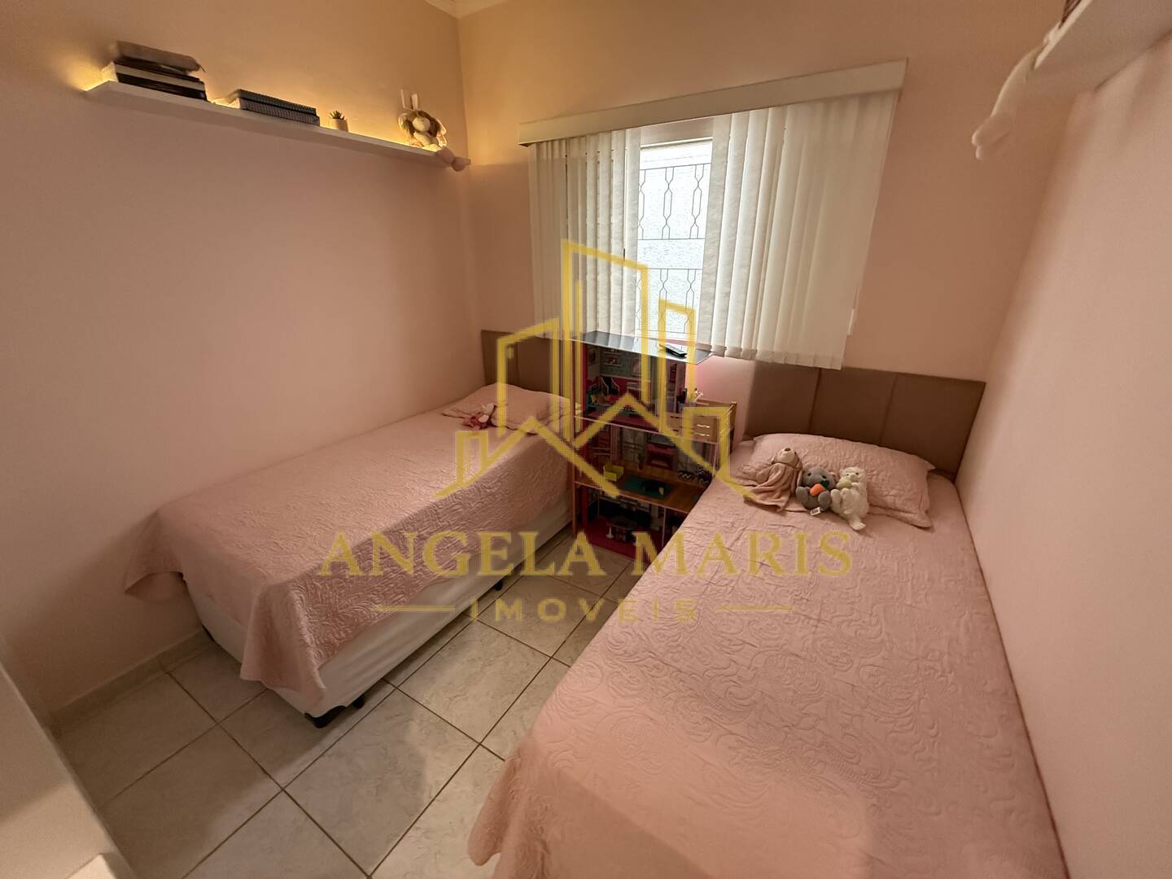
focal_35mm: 14
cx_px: 586
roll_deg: +2.9
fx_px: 474
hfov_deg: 102.1
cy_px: 440
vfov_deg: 85.7
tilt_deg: -19.5
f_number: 2.2
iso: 640
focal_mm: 2.22
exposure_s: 1/60
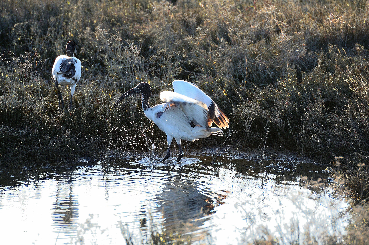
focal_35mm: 450
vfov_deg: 3.0
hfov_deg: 4.6
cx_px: 184
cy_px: 122
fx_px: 4603
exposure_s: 1/500
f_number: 5.6
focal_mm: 300
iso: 720
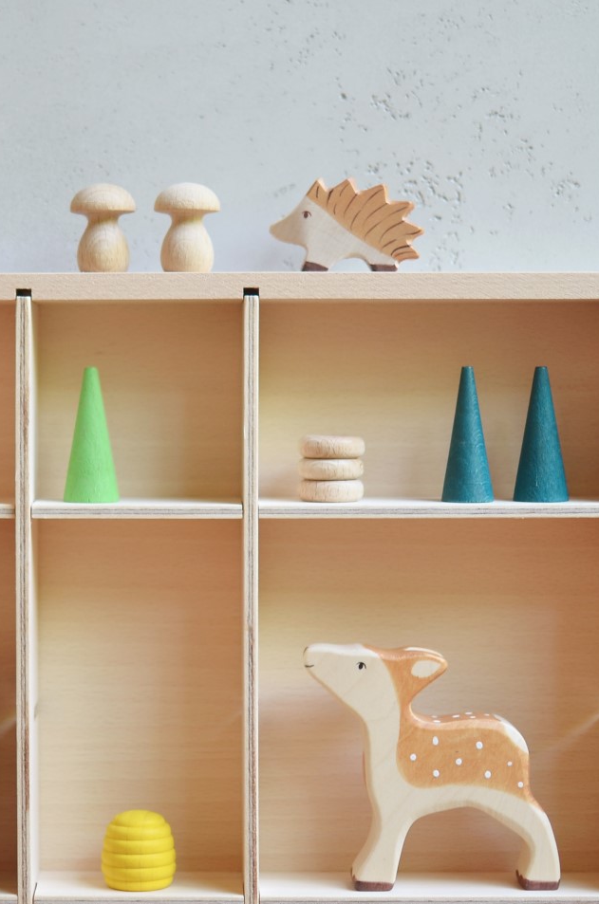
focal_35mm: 90
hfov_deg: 15.0
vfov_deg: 22.7
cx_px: 105
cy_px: 478
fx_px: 2253
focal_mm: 35
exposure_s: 1/100
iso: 125
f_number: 1.8
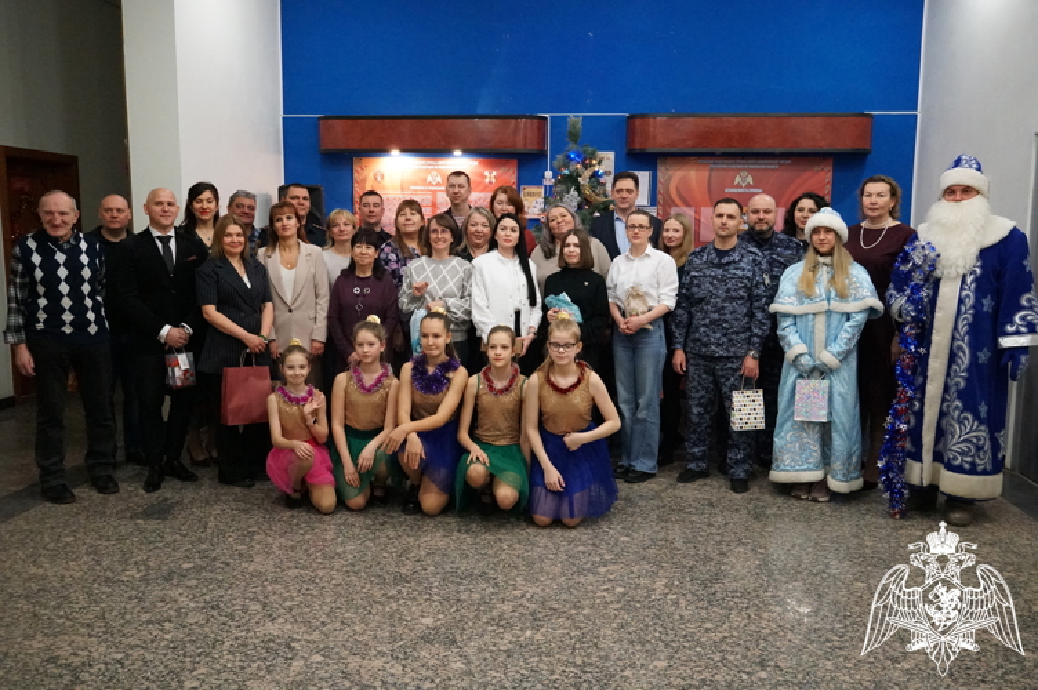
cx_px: 519
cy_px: 345
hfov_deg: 62.0
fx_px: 864
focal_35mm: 30
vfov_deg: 43.5
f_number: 4
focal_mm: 20
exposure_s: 1/160
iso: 6400
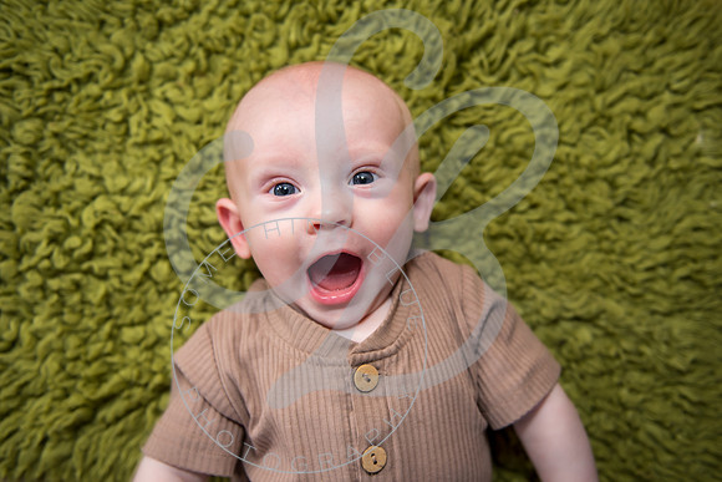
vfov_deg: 36.0
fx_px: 741
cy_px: 241
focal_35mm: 37
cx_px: 361
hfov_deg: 52.0
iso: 200
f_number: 2.8
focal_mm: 32
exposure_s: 1/125
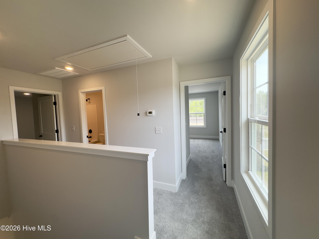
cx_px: 160
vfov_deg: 85.7
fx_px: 129
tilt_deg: -3.0
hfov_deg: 102.1
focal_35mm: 14
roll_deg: +1.7
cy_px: 120
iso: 50
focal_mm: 2.22
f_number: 2.2
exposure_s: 1/120
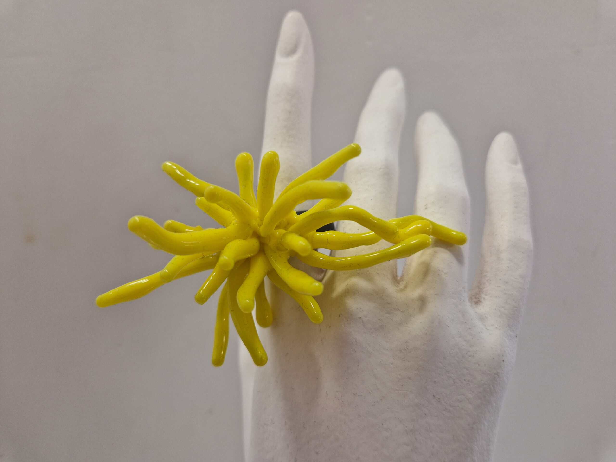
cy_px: 231
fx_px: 409
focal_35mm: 23
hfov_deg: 73.9
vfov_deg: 58.9
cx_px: 308
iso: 50
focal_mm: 5.4
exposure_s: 1/100
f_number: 1.8
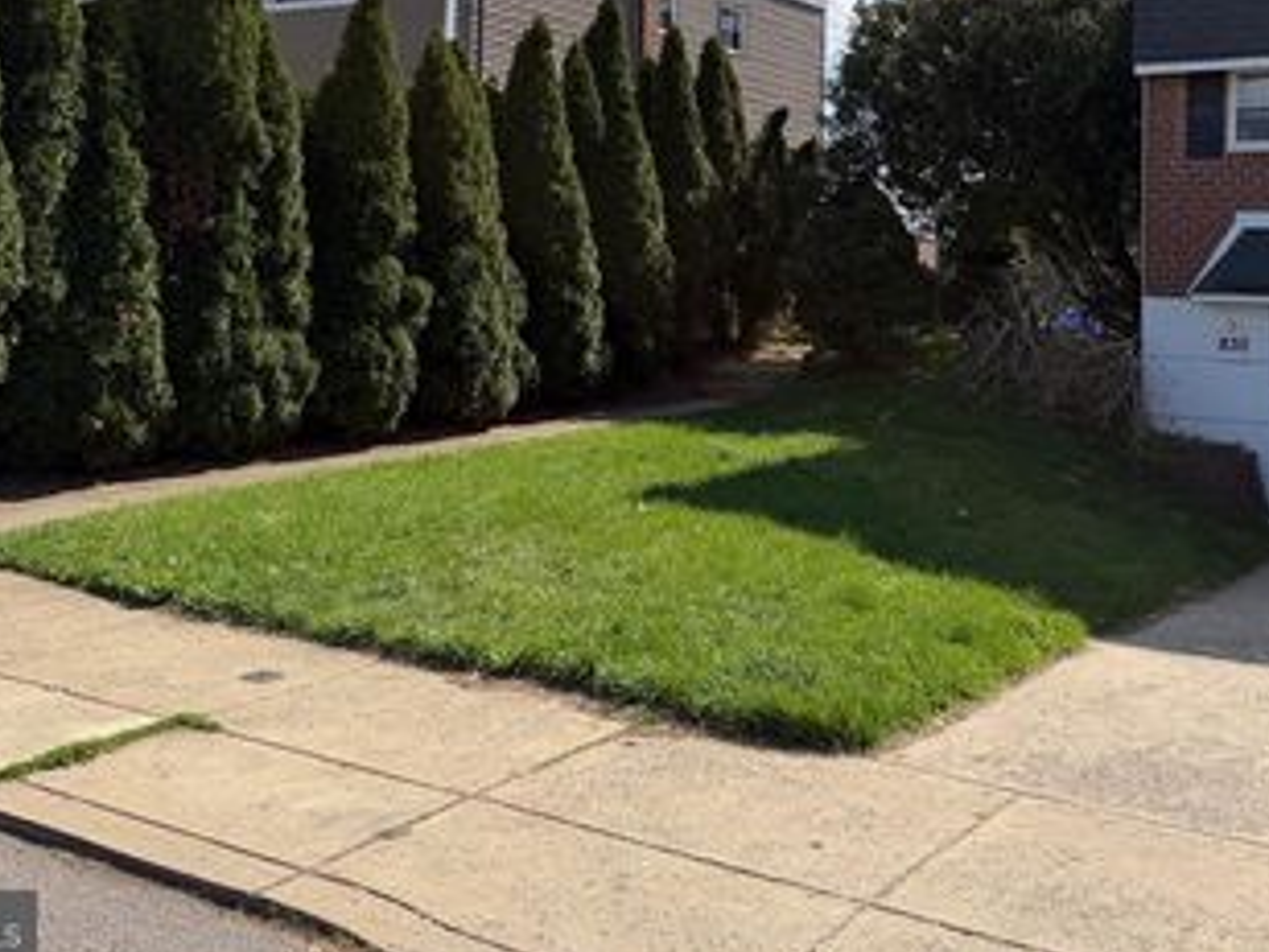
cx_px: 816
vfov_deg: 35.7
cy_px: 200
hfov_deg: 47.3
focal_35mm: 39
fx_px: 1430
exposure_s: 1/5319
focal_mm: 6.76
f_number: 1.78
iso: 80
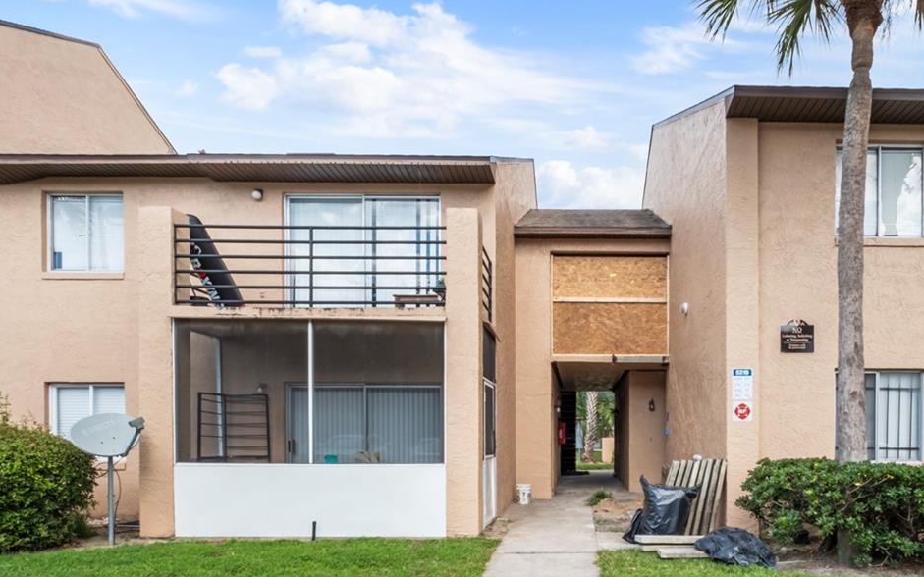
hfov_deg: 69.1
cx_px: 590
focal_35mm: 26
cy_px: 442
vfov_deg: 45.7
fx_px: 655
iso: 320
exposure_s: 1/25
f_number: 16
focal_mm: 10
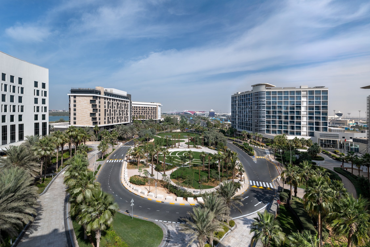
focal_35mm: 20
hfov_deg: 84.0
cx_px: 185
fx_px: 206
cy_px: 124
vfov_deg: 61.9
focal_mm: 20
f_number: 7.1
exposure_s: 1/640
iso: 64
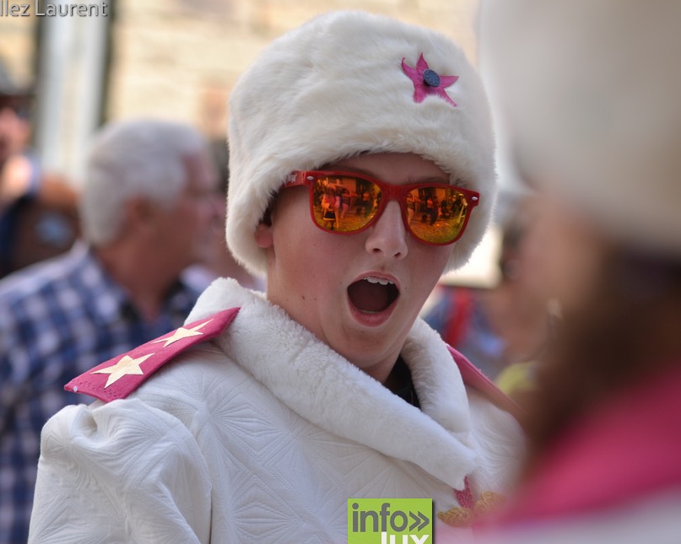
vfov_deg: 10.8
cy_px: 279
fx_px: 2881
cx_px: 390
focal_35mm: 143
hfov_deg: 13.5
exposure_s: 1/500
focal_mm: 80
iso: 100
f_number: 3.2
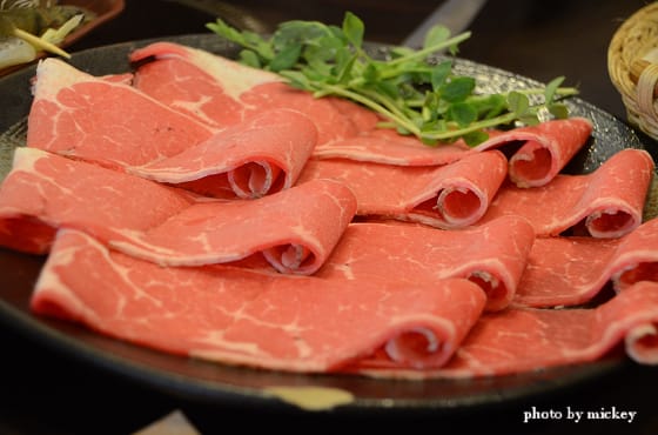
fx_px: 1777
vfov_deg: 13.9
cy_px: 218
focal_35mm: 98
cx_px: 329
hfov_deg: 21.0
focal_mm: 65
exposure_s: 1/60
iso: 1600
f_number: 5
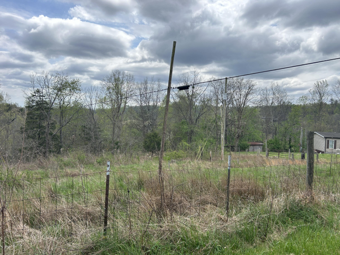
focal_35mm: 26
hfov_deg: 67.3
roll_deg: -2.4
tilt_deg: -1.8
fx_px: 255
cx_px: 170
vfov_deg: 53.0
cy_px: 128
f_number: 1.5
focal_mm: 5.7
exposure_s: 1/3571
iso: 50
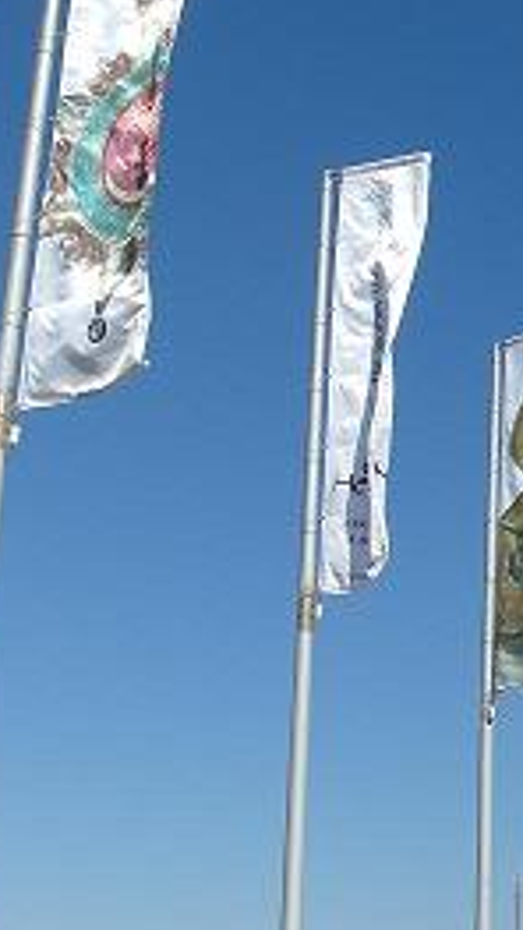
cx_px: 818
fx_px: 1602
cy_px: 608
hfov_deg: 16.6
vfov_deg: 32.1
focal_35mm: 65
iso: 80
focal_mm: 5.2
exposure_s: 1/2000
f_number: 3.5
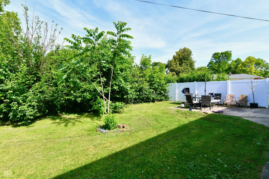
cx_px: 134
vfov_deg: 64.6
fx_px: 142
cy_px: 90
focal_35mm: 19
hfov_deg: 86.9
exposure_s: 1/400
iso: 640
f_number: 10
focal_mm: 19
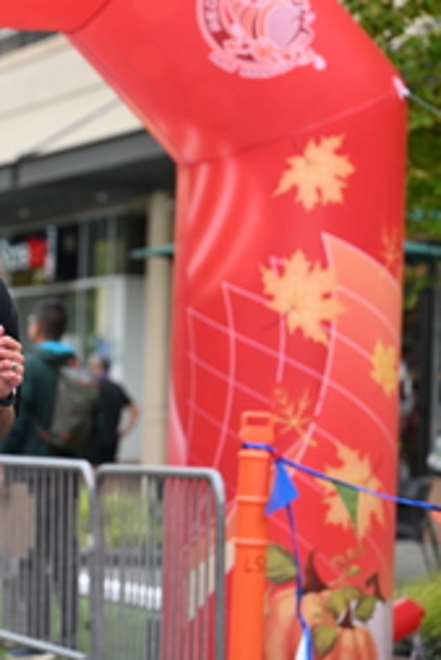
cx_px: -25
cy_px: 258
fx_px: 2789
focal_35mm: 152
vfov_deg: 13.5
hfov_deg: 9.0
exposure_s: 1/2000
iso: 640
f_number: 2.8
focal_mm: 70
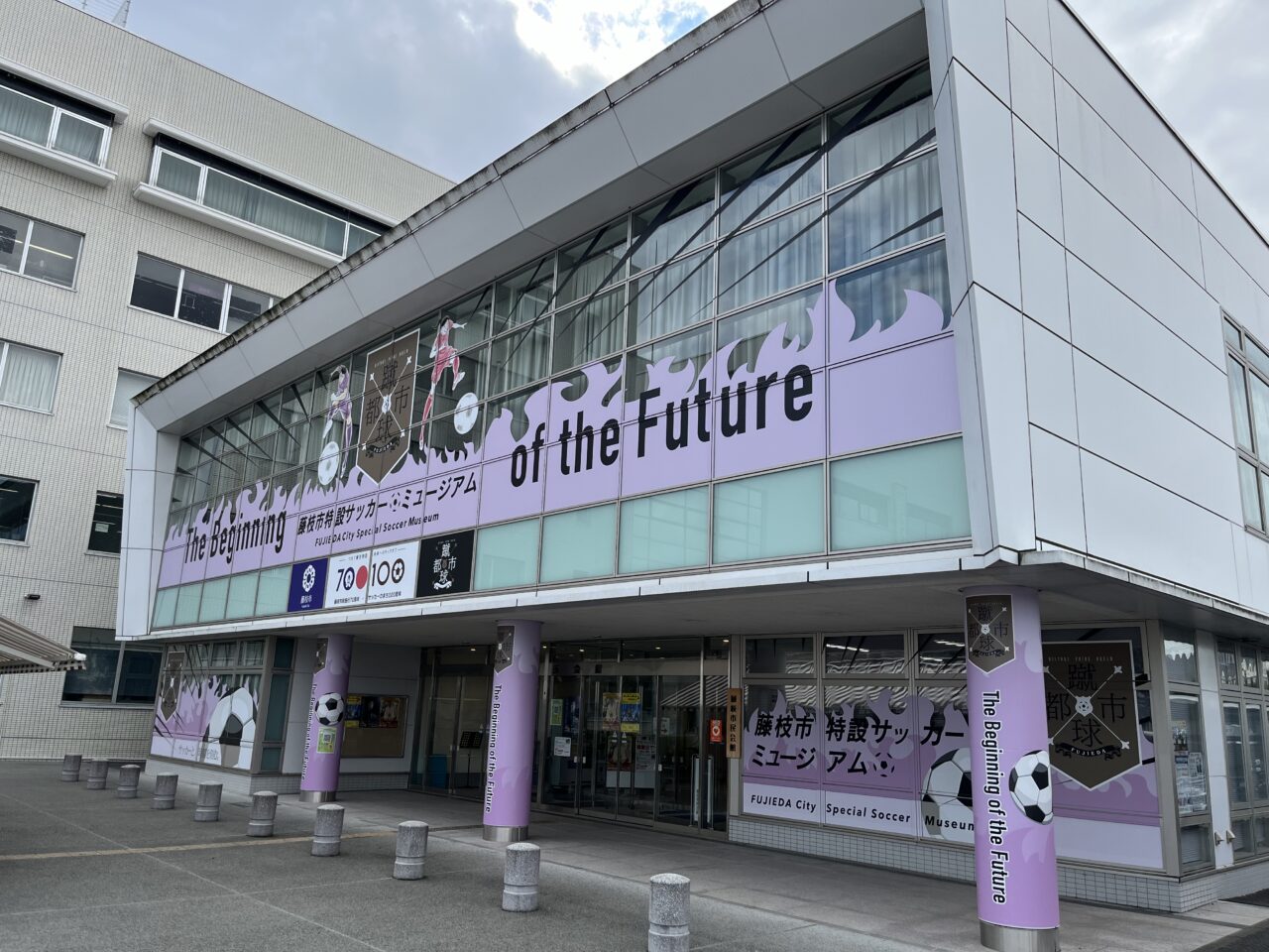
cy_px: 476
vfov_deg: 53.1
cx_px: 634
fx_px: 953
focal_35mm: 26
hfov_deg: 67.3
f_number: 1.6
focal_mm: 5.1
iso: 50
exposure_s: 1/1890
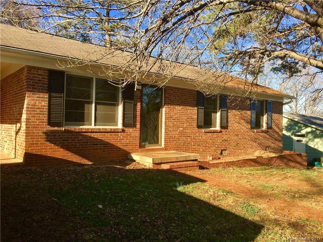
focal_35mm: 29
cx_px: 162
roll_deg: -2.1
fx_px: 271
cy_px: 121
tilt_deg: +0.8
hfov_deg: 61.7
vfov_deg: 48.2
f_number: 2.2
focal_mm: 4.15
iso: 25
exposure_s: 1/484
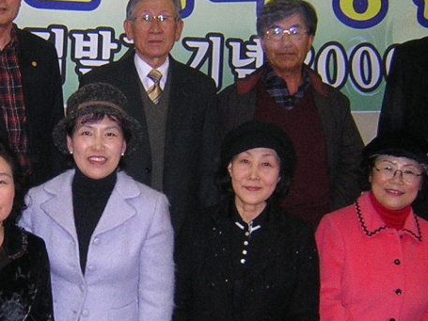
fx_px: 1001
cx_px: 104
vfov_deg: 18.2
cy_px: 137
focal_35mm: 81
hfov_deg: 23.9
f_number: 2.6
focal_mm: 4.7
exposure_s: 1/60.1
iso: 382
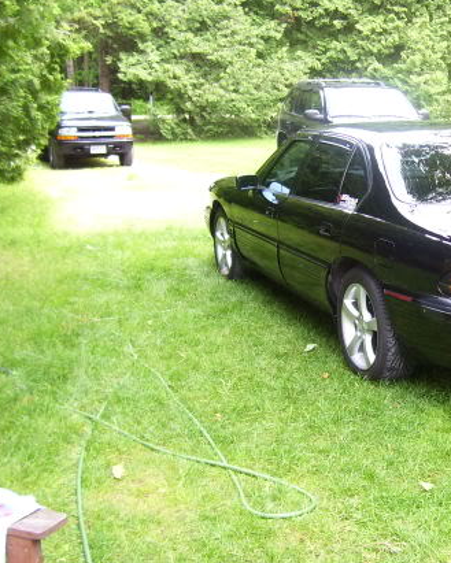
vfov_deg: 35.9
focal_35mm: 52
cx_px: 432
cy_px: 238
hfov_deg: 27.7
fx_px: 867
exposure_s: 1/90
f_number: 2.7
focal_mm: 5.6
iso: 80
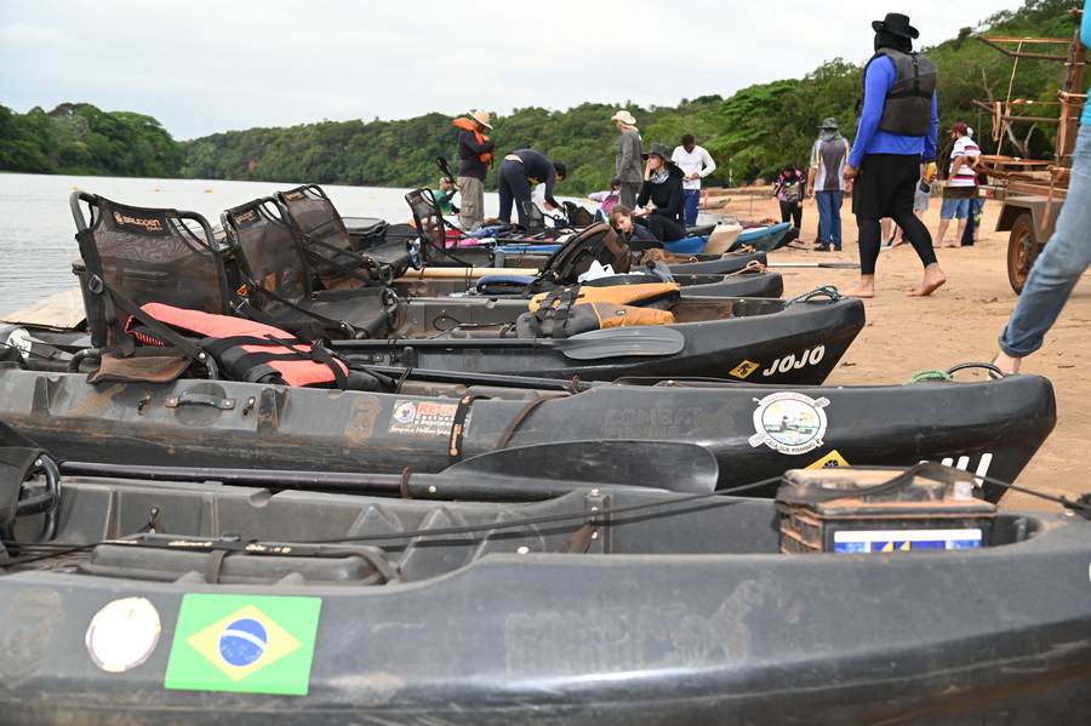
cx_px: 546
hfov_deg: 53.2
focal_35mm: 36
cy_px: 363
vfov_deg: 36.8
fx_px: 1090
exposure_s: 1/125
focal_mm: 36
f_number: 5.6
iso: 125
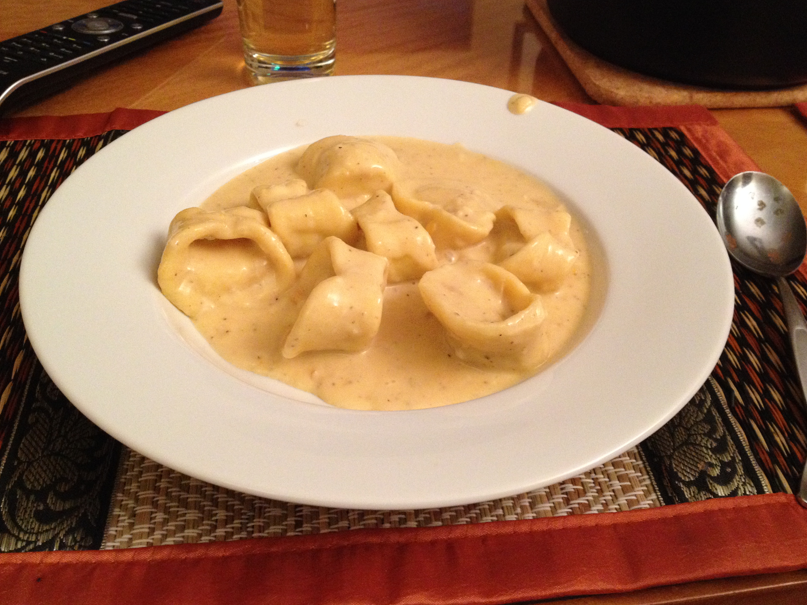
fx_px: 839
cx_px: 414
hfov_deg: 51.3
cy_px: 296
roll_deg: -2.7
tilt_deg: -41.2
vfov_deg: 39.7
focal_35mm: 36
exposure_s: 1/15
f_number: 2.4
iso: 400
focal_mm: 4.28
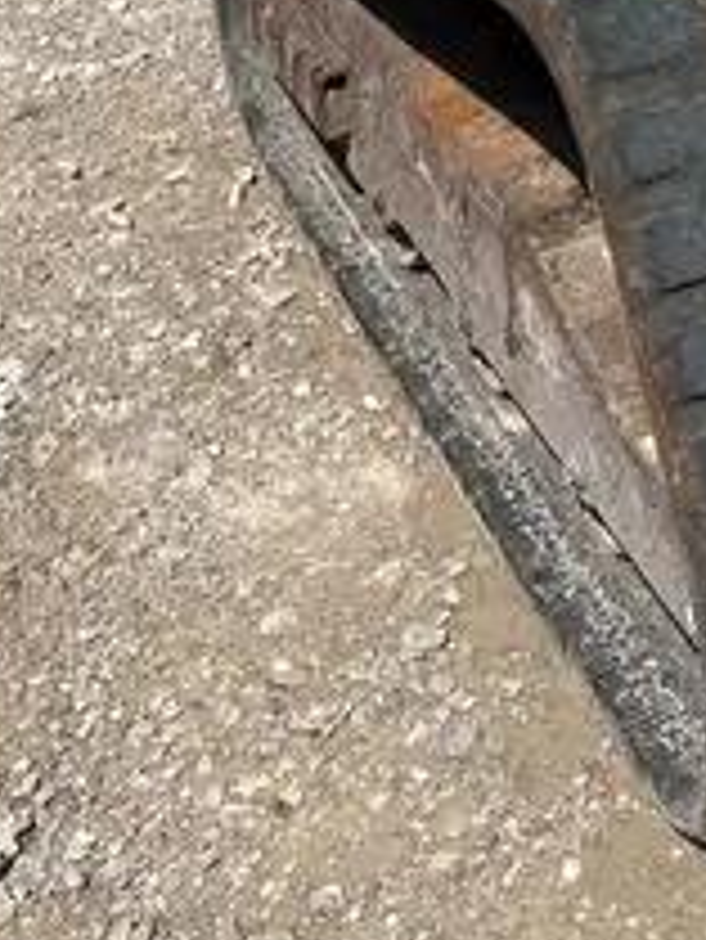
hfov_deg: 15.2
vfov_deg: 19.1
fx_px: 2472
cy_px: -434
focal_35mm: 91
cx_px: 1025
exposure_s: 1/7463
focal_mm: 5.7
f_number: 1.5
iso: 50
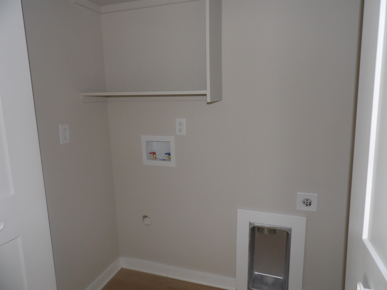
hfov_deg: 71.6
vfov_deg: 56.8
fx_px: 268
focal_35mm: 24
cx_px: 194
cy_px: 145
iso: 200
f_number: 2.8
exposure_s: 1/33
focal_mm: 4.3
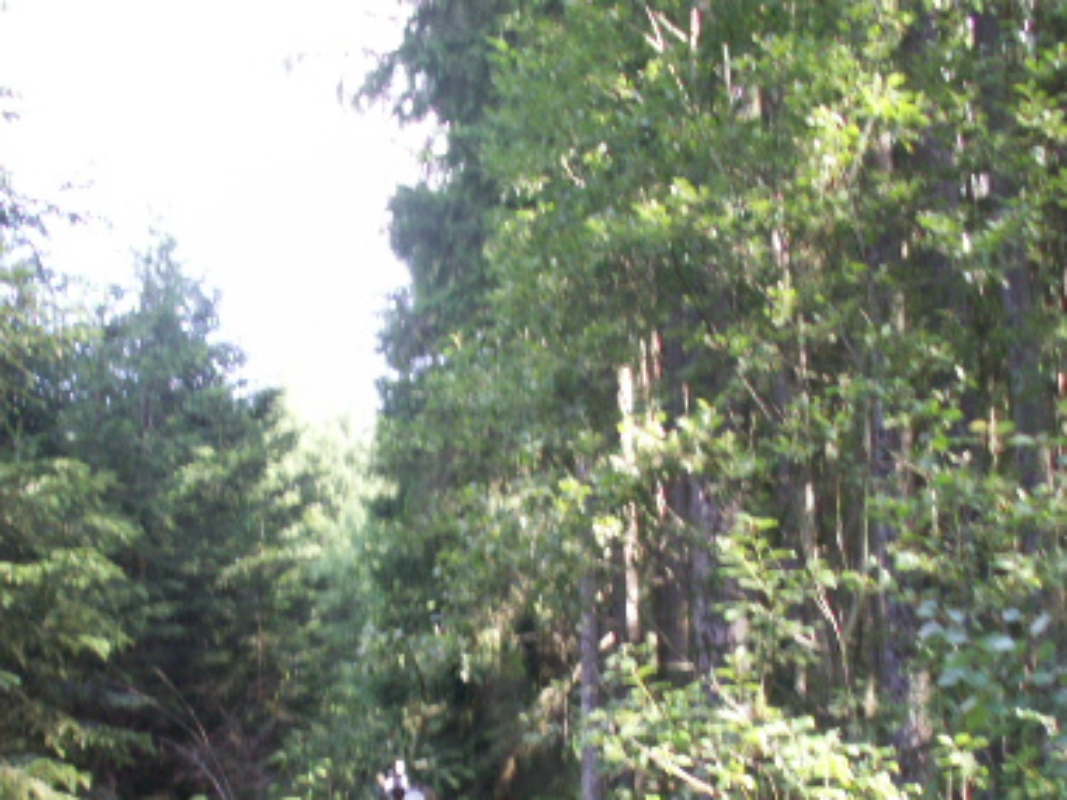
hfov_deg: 32.7
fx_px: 1819
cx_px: 472
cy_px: 665
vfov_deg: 24.3
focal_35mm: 59
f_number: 2.8
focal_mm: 5.86
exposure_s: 1/40
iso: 50
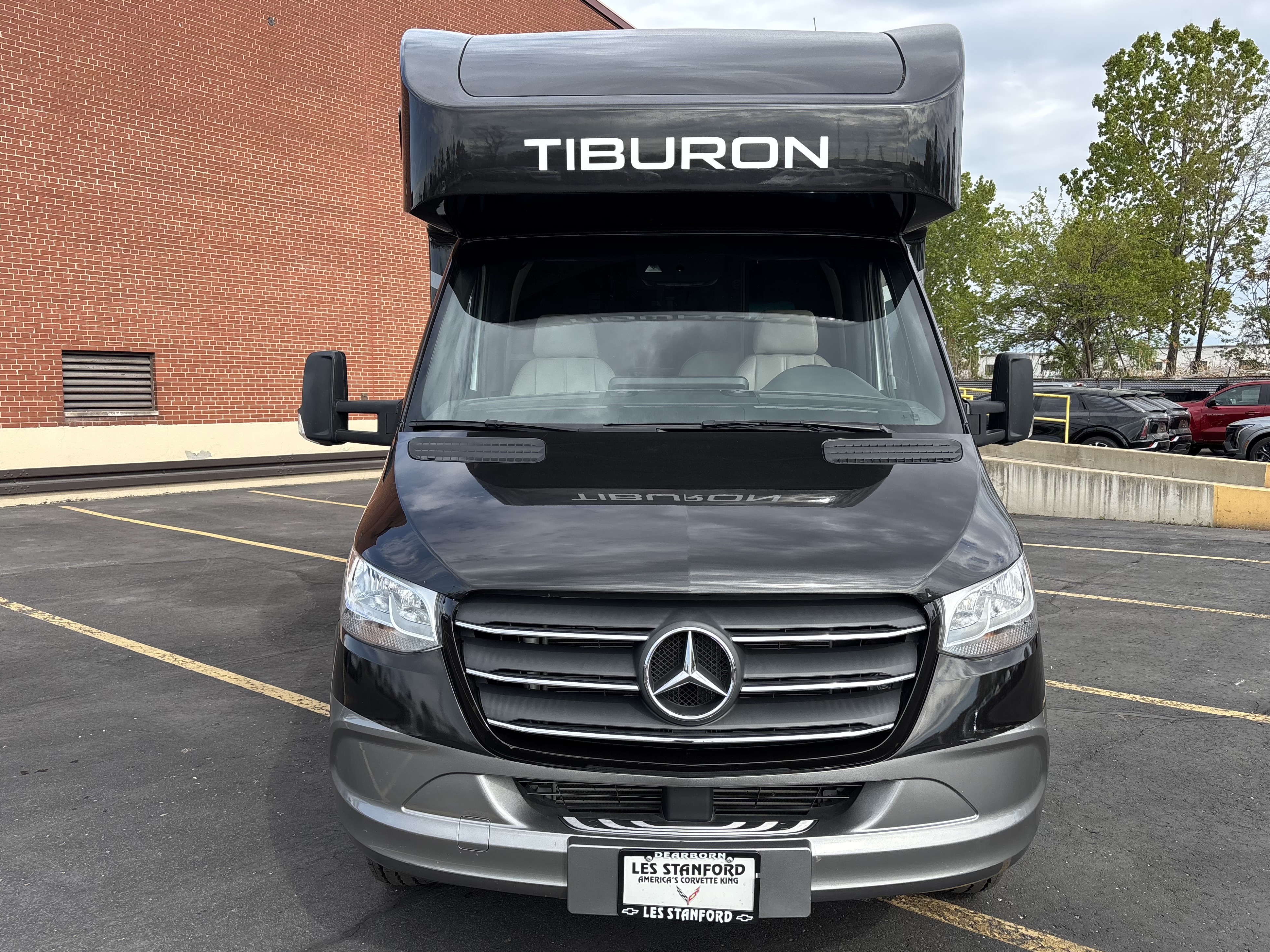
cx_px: 636
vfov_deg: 51.4
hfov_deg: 65.3
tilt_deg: -5.0
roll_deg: -0.7
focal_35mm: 27
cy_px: 482
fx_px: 991
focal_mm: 5.96
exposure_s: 1/978
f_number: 1.6
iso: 50
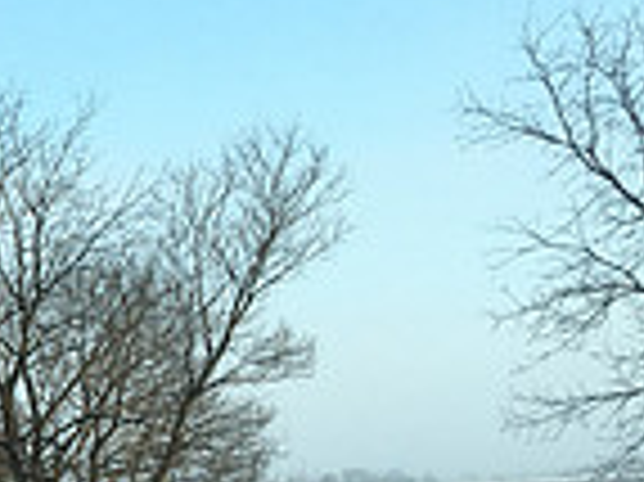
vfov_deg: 12.5
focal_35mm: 118
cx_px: -477
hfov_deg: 14.8
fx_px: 2193
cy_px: 331
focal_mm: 4.15
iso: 25
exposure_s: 1/444
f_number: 2.2
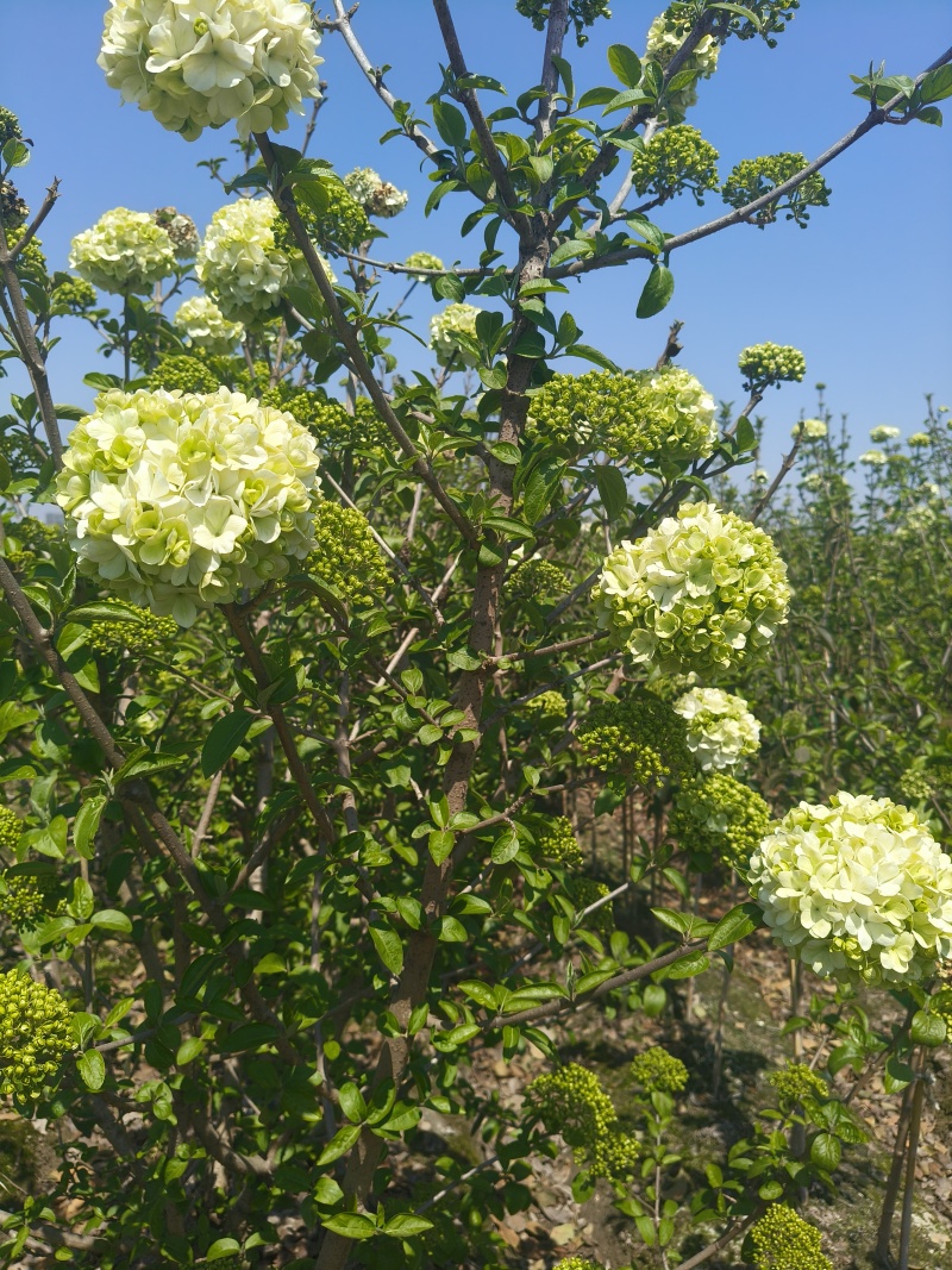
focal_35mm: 26
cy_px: 635
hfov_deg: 53.1
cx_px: 476
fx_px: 954
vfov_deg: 67.3
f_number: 1.8
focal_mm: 4.84
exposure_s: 1/4443
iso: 80
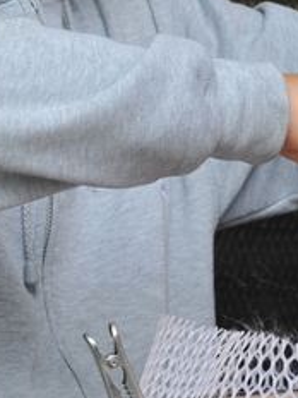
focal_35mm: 237
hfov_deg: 6.2
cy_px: 159
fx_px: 2720
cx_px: 361
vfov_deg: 8.4
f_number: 5.6
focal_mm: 56
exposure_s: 1/125
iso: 200
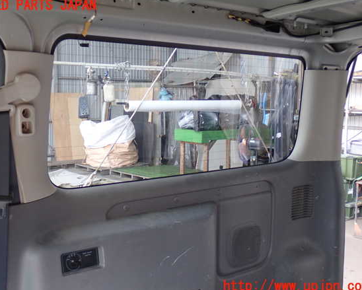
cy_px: 146
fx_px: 504
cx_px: 174
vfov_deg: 32.1
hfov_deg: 39.5
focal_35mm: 47
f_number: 2.9
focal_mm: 7.84
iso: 200
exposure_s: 1/50
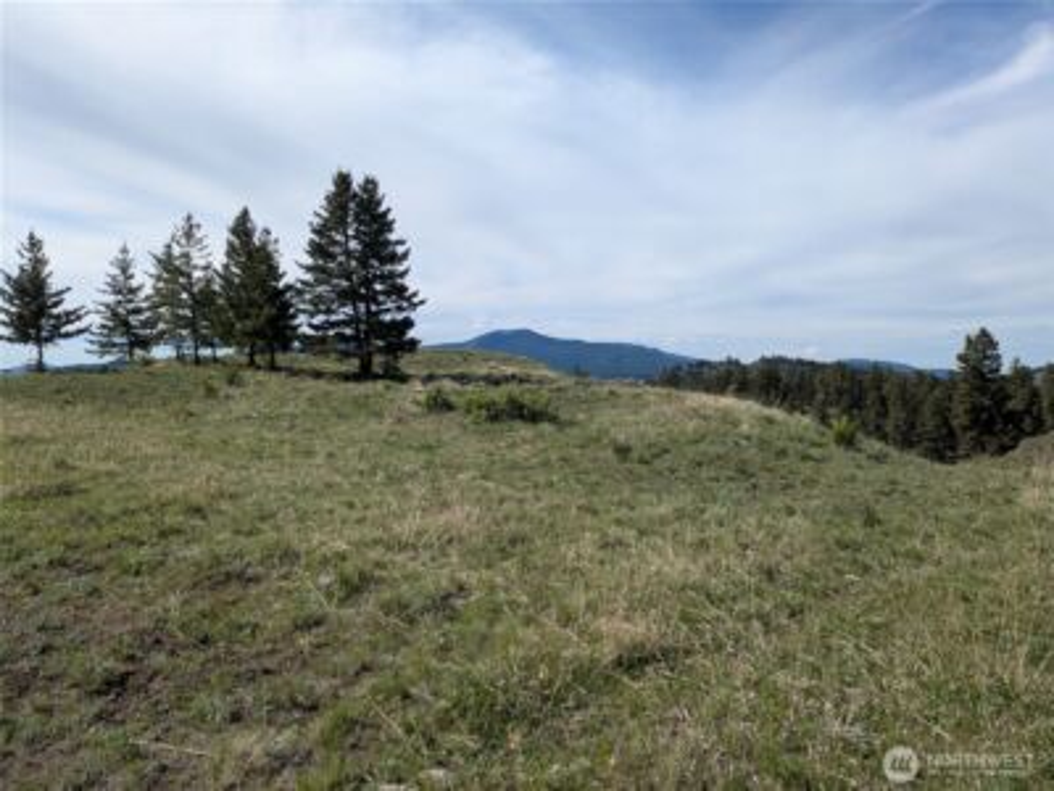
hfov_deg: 69.4
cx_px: 527
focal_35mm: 25
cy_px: 396
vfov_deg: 54.9
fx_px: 761
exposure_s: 1/2222
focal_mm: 5.43
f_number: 1.89
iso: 49
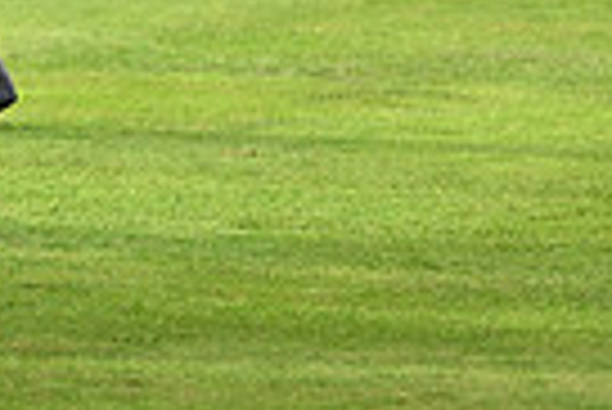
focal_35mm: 575
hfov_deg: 3.5
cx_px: -634
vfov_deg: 2.4
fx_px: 9785
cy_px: -367
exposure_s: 1/1250
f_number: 4
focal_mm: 135
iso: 500
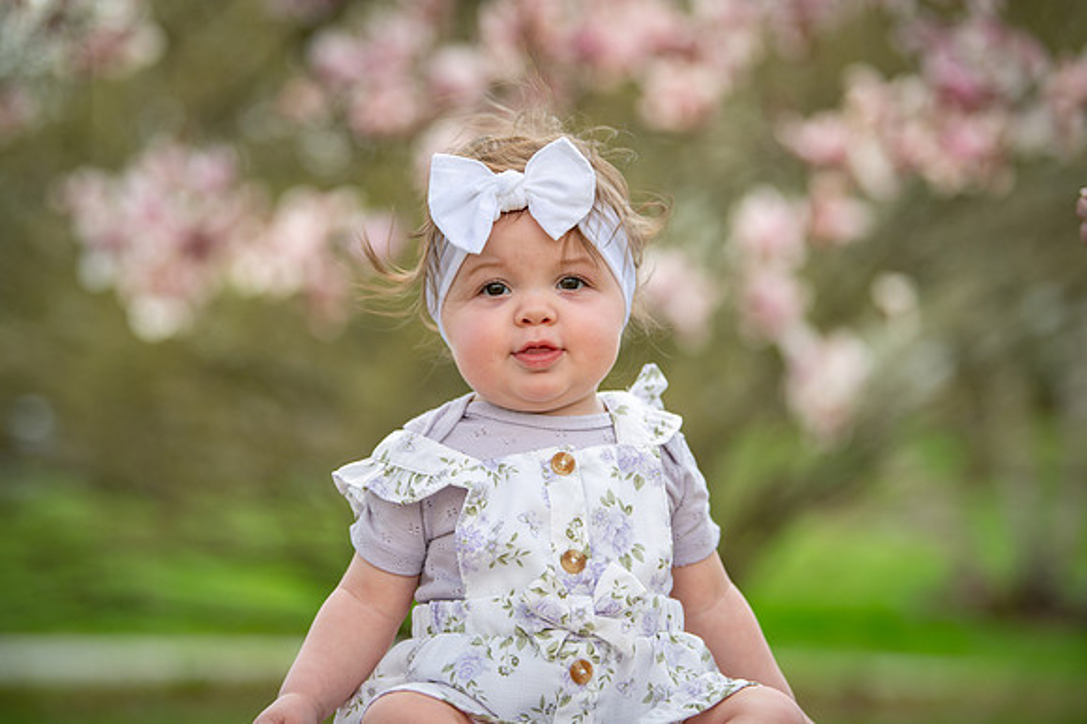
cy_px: 362
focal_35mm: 110
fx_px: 3319
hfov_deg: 18.6
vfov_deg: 12.4
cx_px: 544
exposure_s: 1/1250
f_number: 2.8
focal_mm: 110
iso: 320
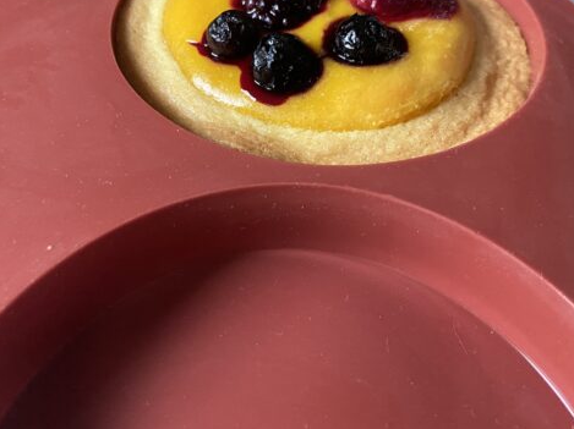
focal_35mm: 37
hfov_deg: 50.2
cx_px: 288
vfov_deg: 38.0
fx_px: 613
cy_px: 132
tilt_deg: -45.4
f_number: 1.8
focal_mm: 4.25
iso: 500
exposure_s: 1/60
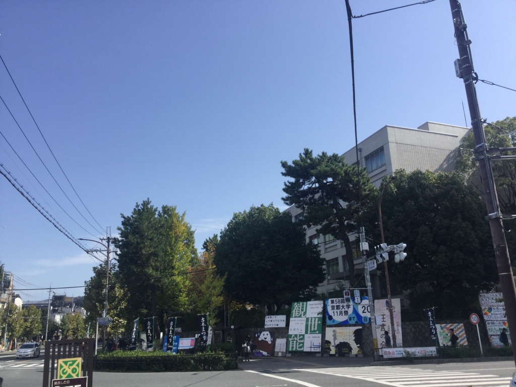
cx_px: 258
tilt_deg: +12.1
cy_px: 194
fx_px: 462
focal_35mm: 31
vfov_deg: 45.4
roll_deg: +2.6
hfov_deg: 58.4
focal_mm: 3.3
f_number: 2.4
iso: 25
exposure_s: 1/1164
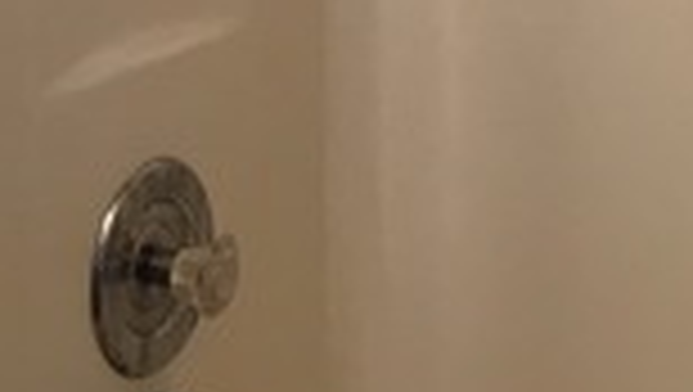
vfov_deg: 8.9
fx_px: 2410
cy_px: -342
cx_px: 54
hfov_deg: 16.1
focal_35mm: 131
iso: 25
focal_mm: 4.15
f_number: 2.2
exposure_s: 1/30
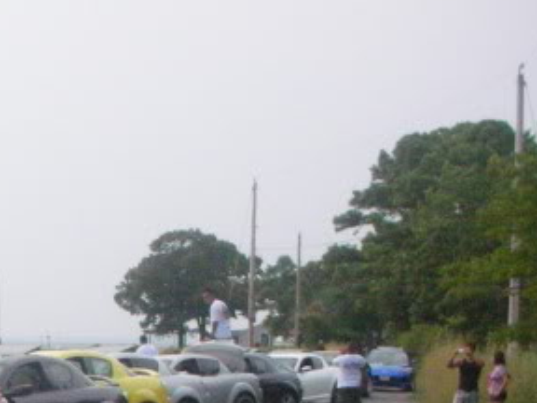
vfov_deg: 9.9
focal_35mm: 147
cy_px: 530
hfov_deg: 12.9
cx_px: -200
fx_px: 2280
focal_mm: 8.8
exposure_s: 1/92.8
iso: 400
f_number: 10.5
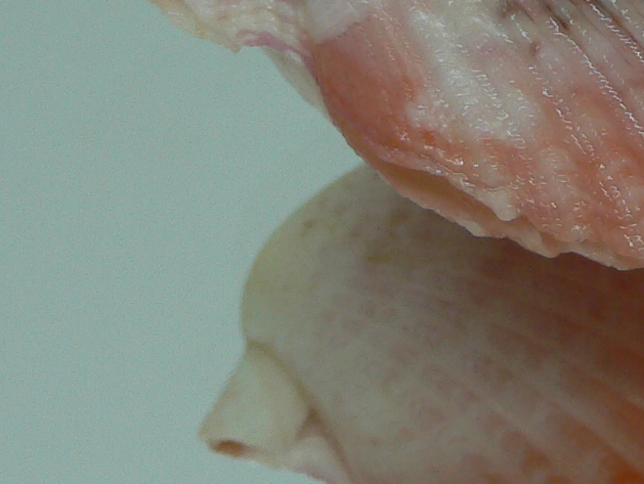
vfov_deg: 13.7
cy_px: 43
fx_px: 1992
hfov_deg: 18.0
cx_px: 618
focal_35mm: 107
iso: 80
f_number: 2.8
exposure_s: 1/60
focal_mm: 4.6
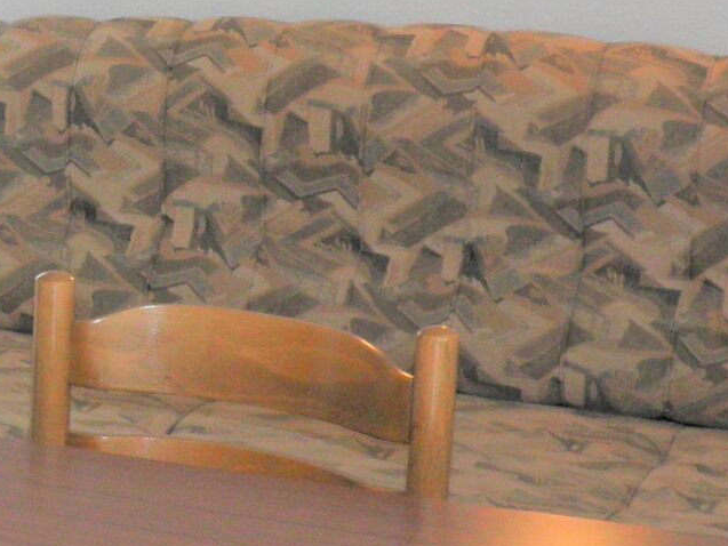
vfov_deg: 12.0
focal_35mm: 123
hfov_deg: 15.3
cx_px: -208
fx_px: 2587
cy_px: 188
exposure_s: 1/50
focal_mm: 4.9
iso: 50
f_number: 3.6
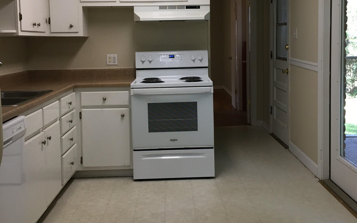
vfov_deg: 29.0
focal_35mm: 44
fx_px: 428
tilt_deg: -4.0
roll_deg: +0.2
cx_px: 190
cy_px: 73
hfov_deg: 45.2
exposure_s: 1/30
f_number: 2.2
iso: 40
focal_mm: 4.15
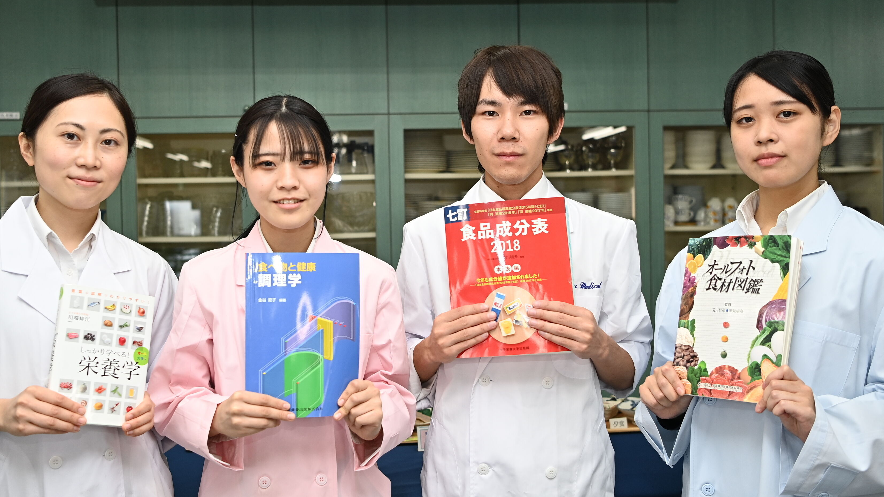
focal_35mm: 41
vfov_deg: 29.0
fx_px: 961
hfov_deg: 49.3
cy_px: 234
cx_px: 396
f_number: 2.8
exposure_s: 1/250
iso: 400
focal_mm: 31
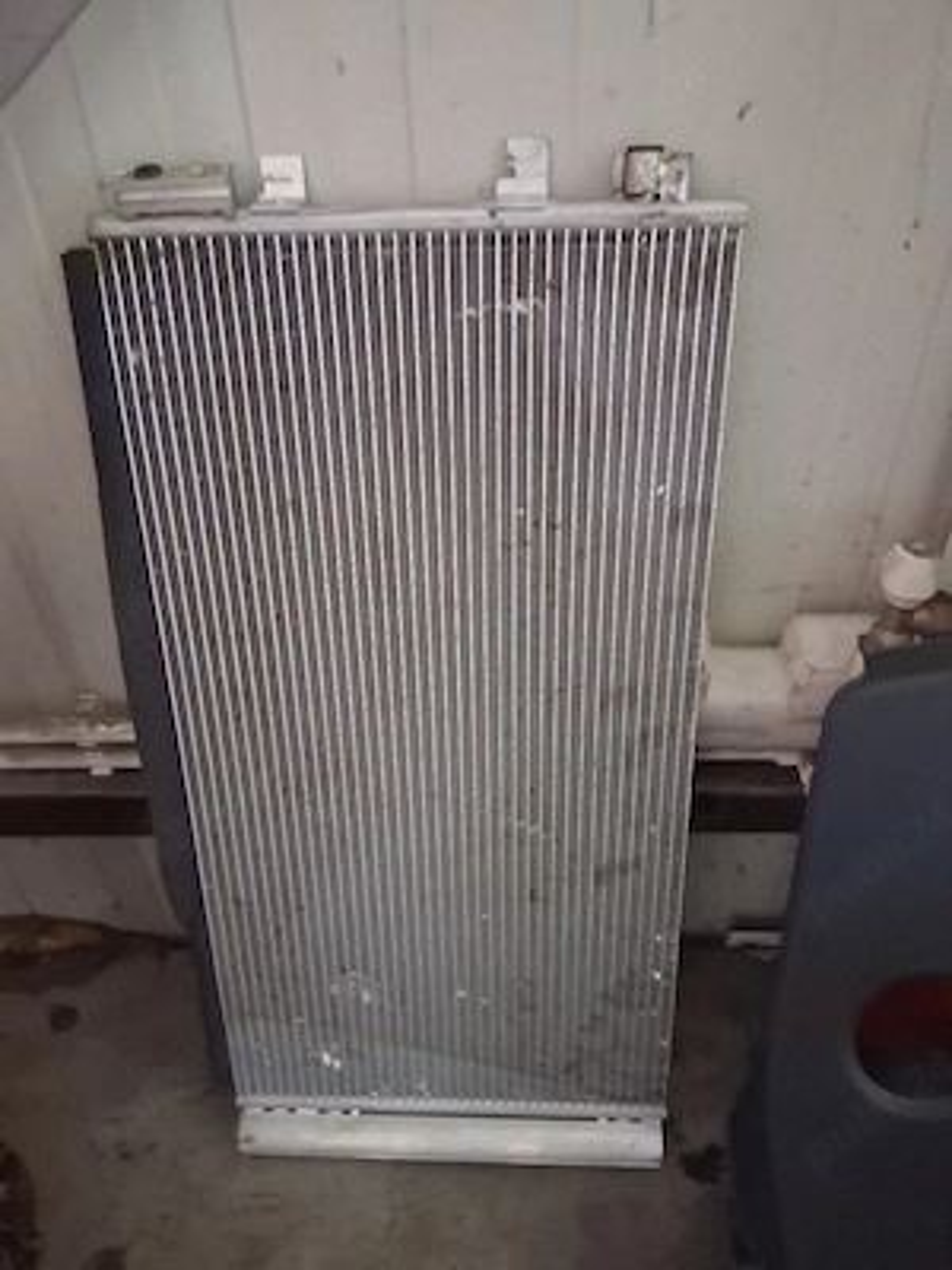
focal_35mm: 26
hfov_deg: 53.1
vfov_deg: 67.3
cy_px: 635
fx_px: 953
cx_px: 476
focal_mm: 3.98
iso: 1250
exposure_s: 1/14
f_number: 1.8
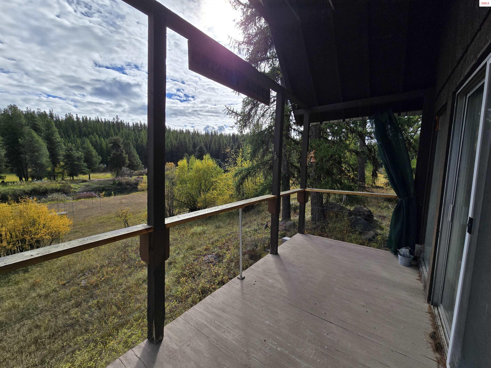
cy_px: 184
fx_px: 184
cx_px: 246
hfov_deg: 106.2
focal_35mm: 13
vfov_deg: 89.9
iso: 50
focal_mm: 2.2
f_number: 2.2
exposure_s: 1/2969
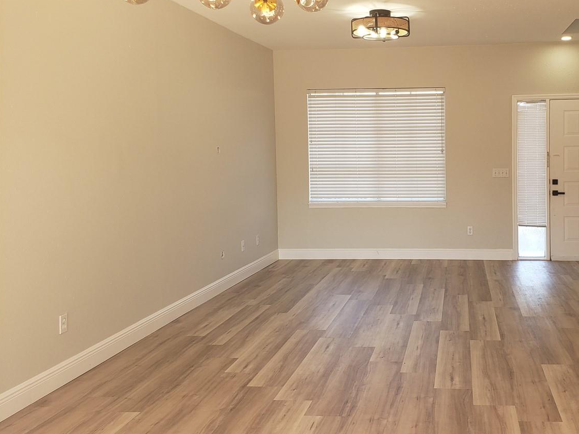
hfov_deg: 48.8
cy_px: 215
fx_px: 619
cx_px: 410
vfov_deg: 38.7
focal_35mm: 37
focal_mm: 4.3
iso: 50
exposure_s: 1/60
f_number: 2.4
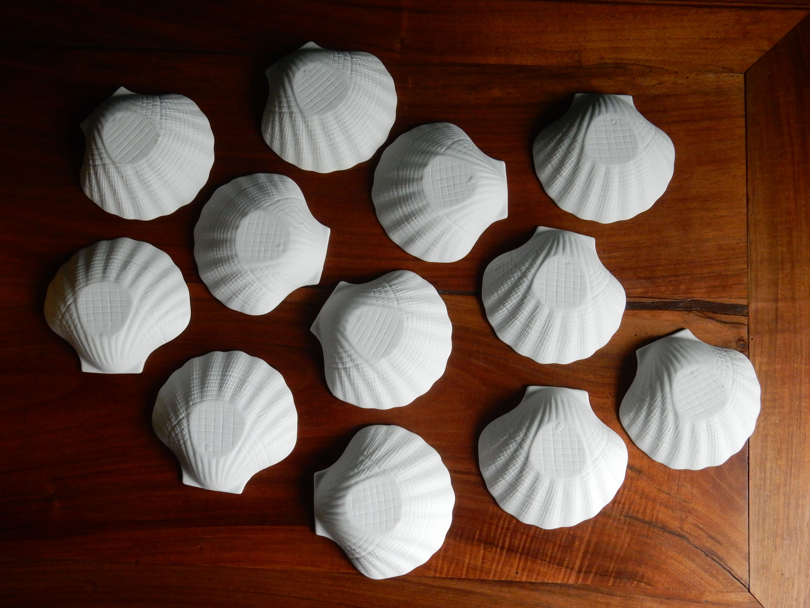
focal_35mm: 36
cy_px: 304
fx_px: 842
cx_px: 405
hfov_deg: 51.4
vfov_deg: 39.7
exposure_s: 1/40
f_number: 4
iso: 560
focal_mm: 6.4
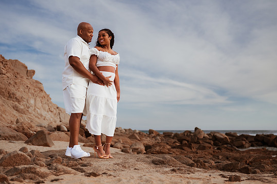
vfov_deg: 33.3
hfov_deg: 48.5
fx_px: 307
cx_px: 134
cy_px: 85
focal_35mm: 40
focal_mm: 35
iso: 125
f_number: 1.8
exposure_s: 1/4000
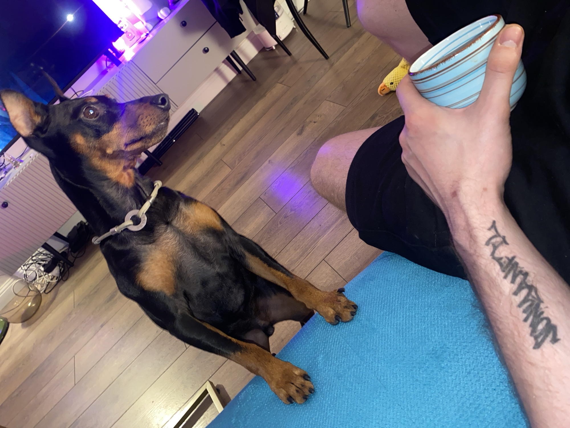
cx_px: 285
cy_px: 214
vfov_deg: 53.1
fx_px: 428
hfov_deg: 67.3
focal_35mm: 26
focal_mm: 4.25
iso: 80
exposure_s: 1/4
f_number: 1.8
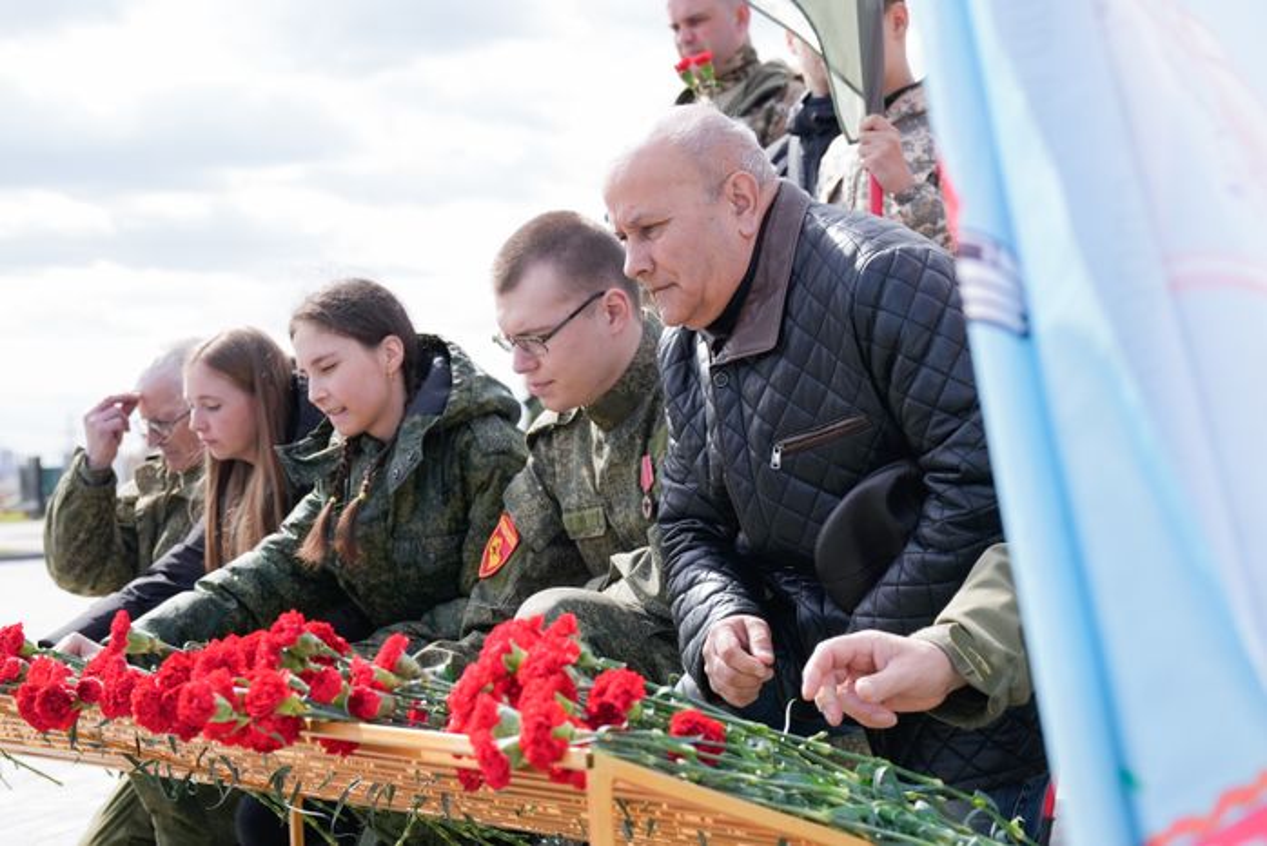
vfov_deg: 29.3
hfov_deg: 42.7
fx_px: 1620
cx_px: 634
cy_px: 423
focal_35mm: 46
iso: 320
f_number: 4
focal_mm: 46
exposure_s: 1/1600
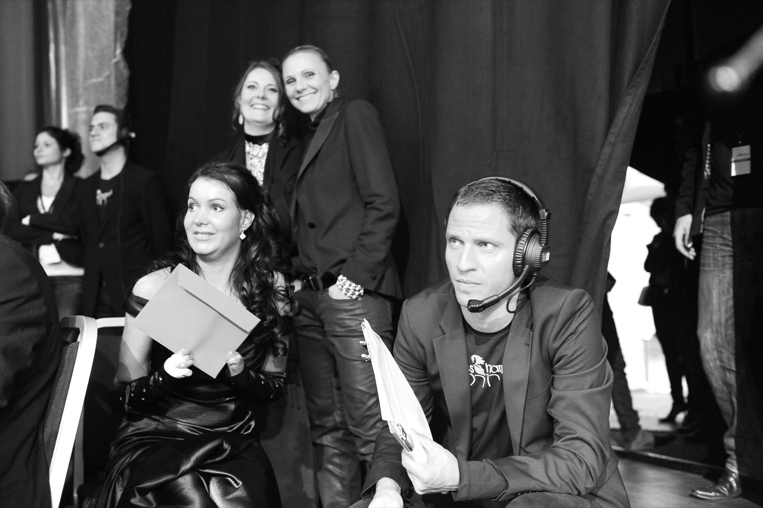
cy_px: 254
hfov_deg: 50.7
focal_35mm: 38
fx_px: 805
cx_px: 382
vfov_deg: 35.0
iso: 3200
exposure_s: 1/50
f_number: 3.5
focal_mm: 38
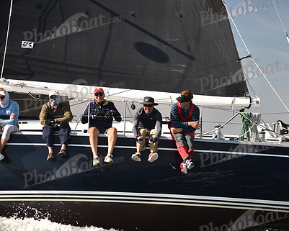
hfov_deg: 20.2
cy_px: 121
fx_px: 813
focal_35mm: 95
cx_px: 162
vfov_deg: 16.2
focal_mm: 70
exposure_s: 1/1250
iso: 250
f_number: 2.8
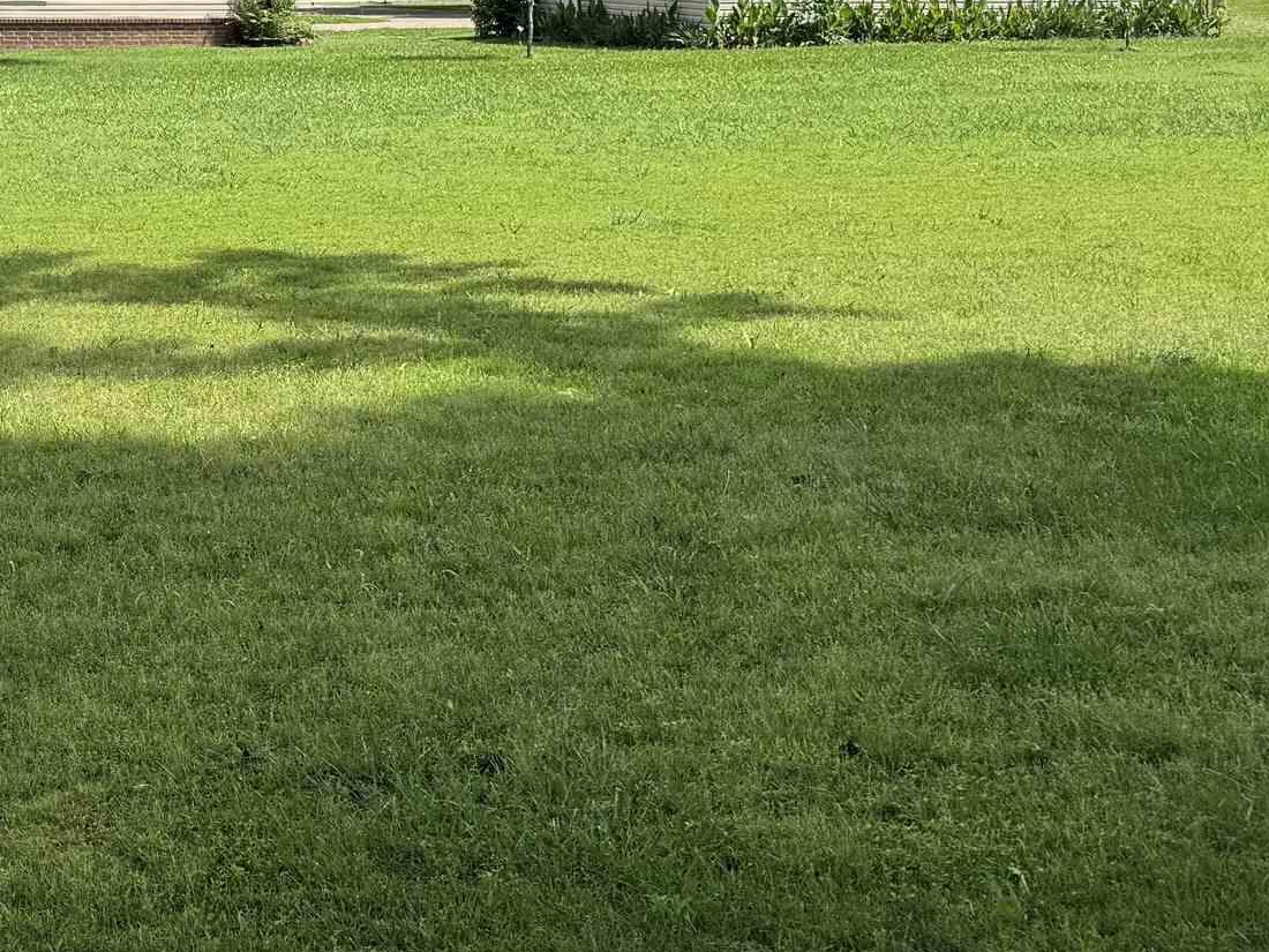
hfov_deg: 26.7
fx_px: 2456
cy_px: 108
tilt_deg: -5.2
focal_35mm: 67
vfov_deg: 21.5
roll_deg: -1.0
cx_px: -111
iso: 80
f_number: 1.78
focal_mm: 6.76
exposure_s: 1/4049
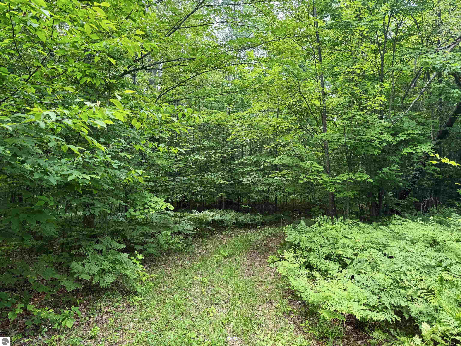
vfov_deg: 56.8
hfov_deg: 71.6
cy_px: 173
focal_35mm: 24
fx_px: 320
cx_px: 230
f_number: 1.78
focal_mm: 6.76
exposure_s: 1/229
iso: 80
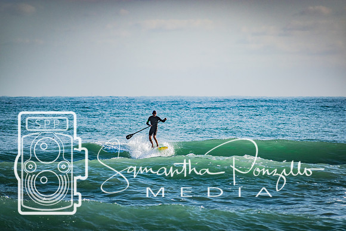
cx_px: 173
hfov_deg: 4.5
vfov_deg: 3.0
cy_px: 116
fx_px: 4375
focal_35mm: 455
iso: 360
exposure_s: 1/2000
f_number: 6.3
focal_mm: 300
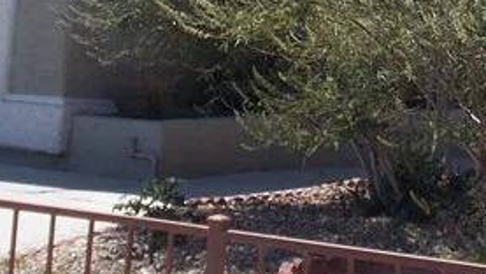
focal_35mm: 157
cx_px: 460
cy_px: -177
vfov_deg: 7.6
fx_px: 2024
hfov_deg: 13.5
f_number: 9.8
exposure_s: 1/125
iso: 80
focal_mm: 6.9
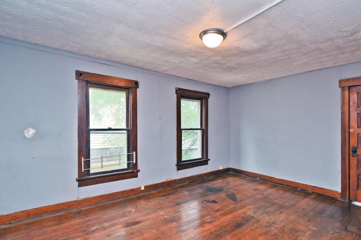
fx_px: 180
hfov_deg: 89.8
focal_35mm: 18
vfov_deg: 67.4
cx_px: 197
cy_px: 125
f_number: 4
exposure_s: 1/60
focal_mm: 14
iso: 220
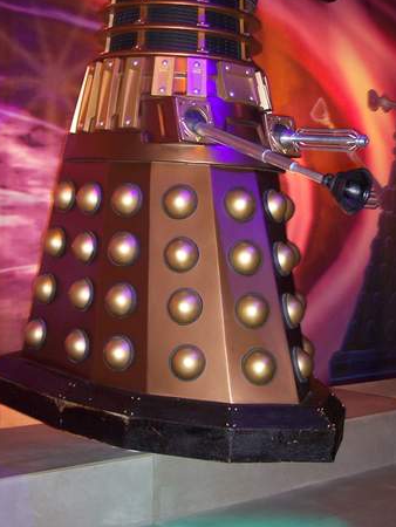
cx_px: 197
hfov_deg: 27.1
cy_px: 210
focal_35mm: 54
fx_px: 823
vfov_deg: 35.4
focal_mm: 8
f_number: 2.8
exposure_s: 1/30
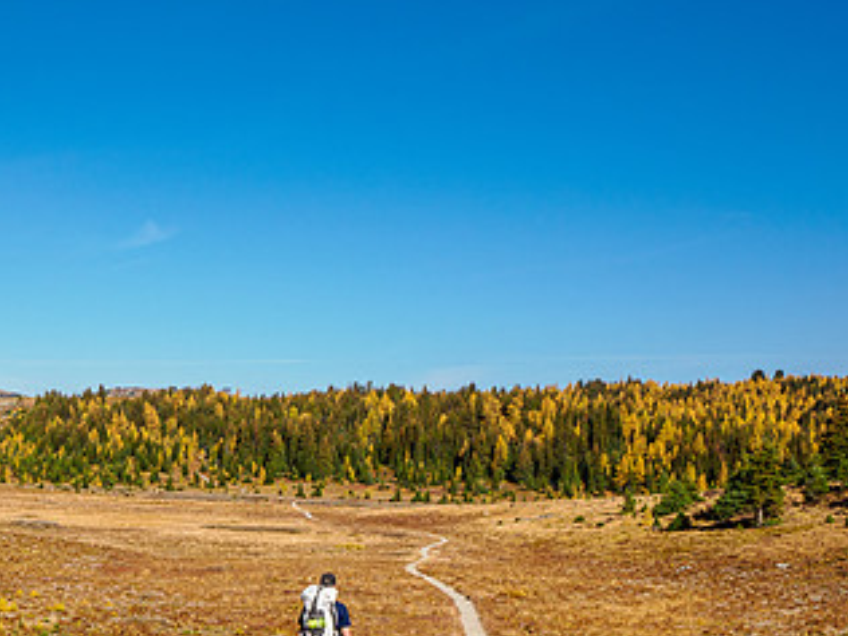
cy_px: 535
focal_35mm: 66
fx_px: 1617
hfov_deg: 28.8
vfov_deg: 21.9
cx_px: 188
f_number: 8
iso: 200
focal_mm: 18
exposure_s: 1/500
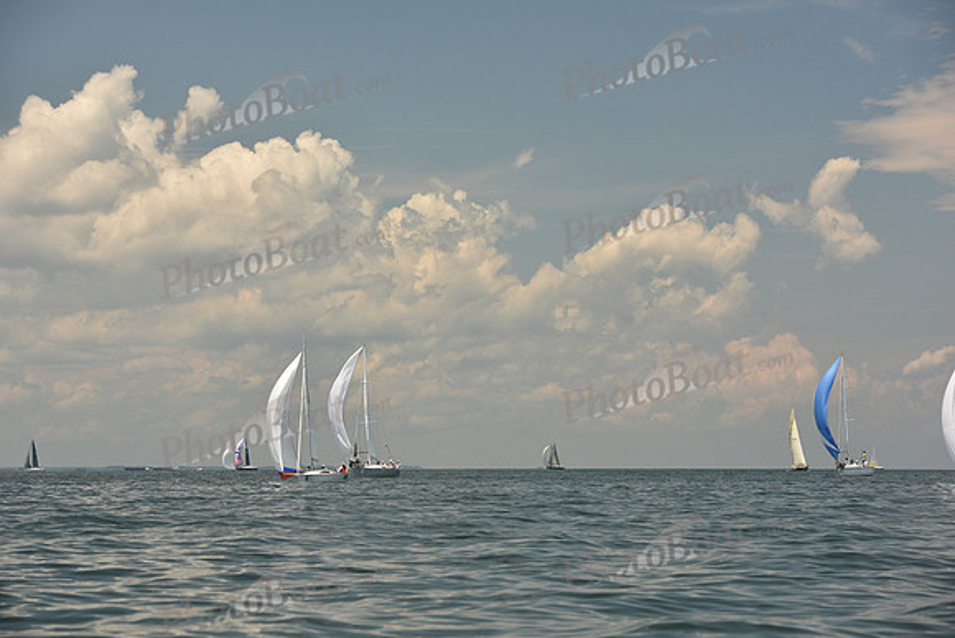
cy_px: 319
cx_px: 478
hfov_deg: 17.6
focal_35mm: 116
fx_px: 3078
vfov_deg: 11.8
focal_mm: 116
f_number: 7.1
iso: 320
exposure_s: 1/800
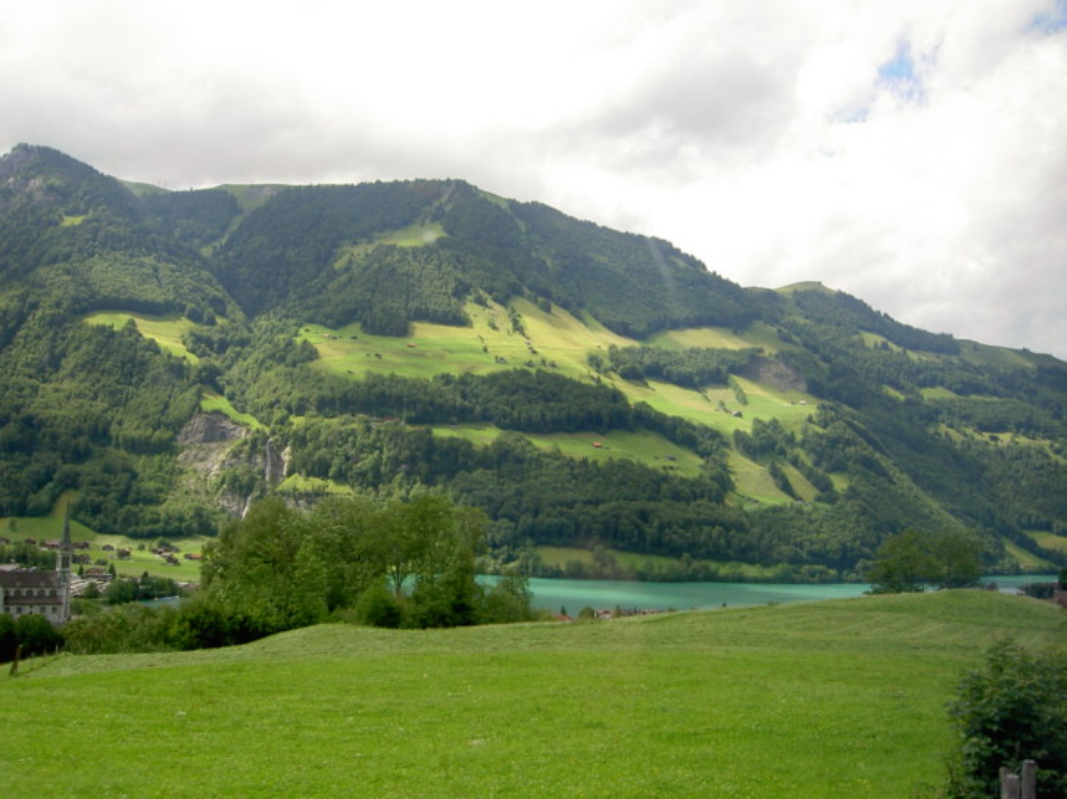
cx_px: 534
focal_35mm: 34
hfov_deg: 54.0
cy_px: 400
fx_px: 1047
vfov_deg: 41.8
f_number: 4.7
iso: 50
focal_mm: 5.6
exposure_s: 1/160
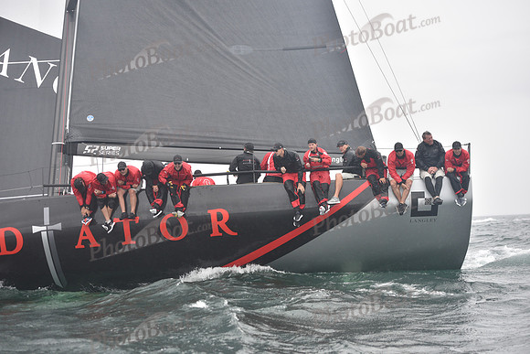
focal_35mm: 70
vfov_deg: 19.5
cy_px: 177
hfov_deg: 28.8
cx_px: 265
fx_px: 1031
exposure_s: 1/1000
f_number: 3.2
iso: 320
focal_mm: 70
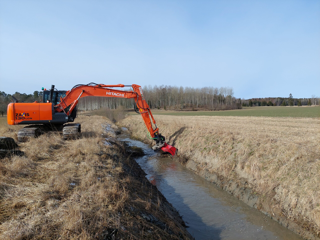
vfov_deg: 56.8
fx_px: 222
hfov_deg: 71.6
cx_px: 160
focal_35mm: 24
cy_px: 120
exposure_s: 1/1620
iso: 40
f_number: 1.8
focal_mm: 5.23
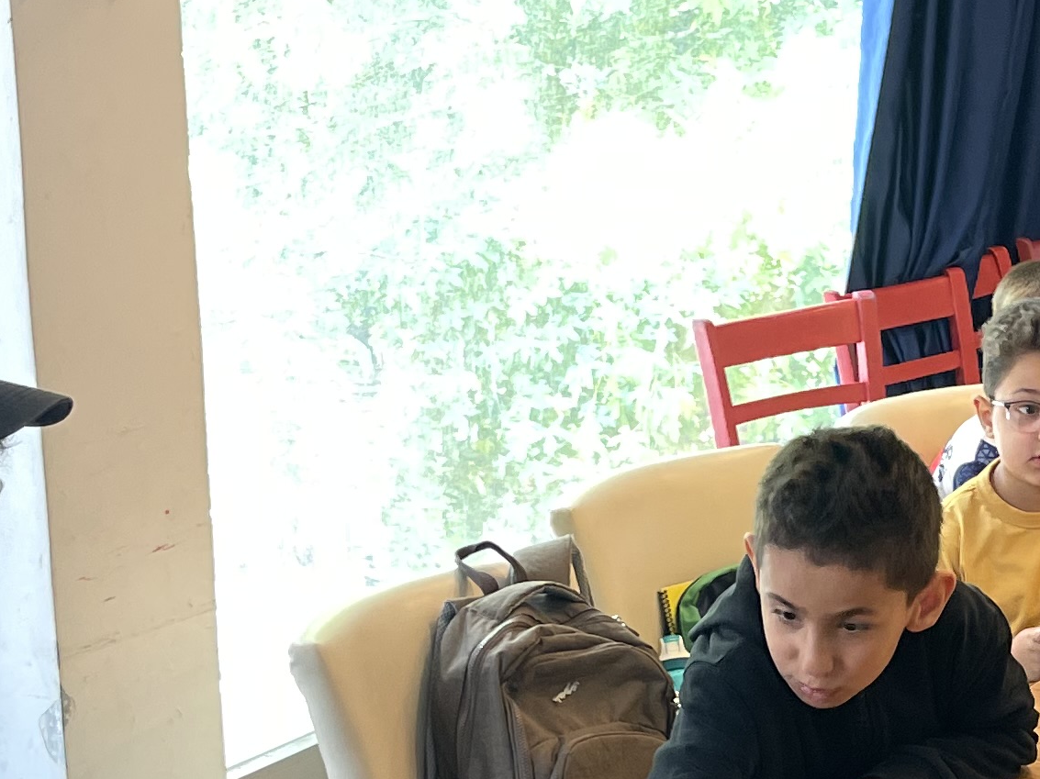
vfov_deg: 16.4
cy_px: 648
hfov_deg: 21.4
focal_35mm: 89
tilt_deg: -16.0
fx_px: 2673
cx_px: 997
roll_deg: -3.1
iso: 125
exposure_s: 1/121
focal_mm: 5.1
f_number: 1.6
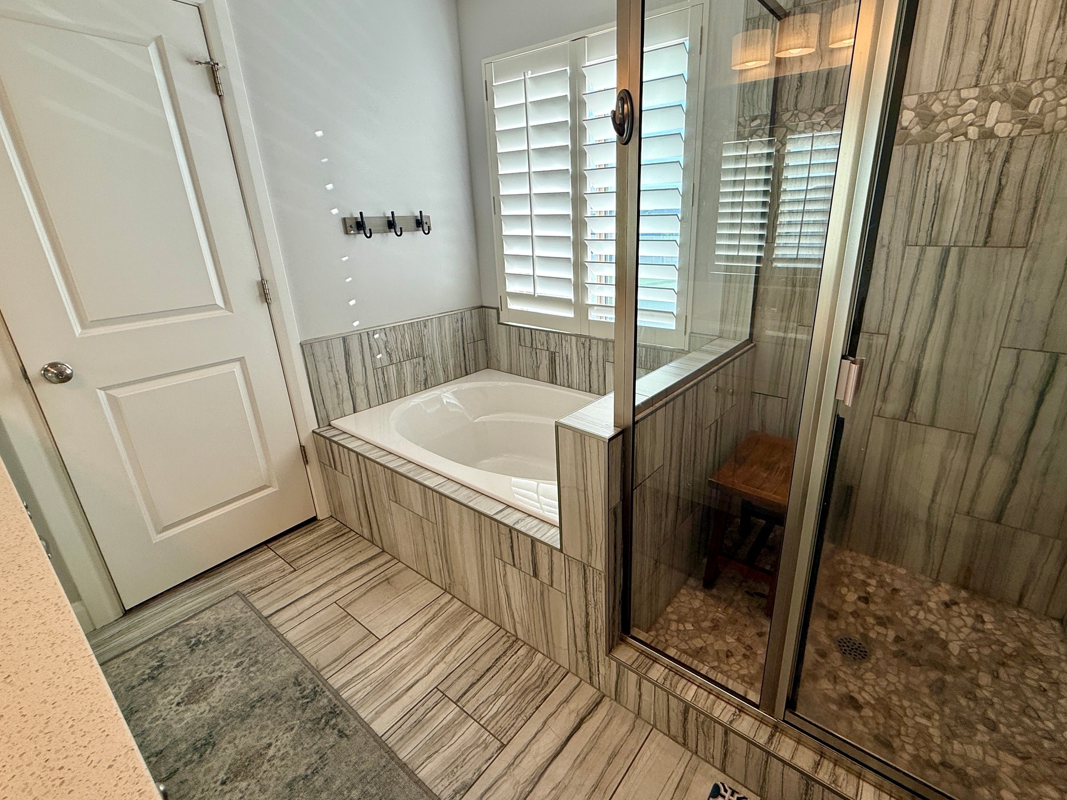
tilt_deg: -17.8
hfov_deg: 94.2
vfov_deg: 78.1
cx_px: 584
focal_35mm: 16
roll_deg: +1.2
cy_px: 383
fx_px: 493
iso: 64
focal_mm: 2.22
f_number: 2.2
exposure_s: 1/131
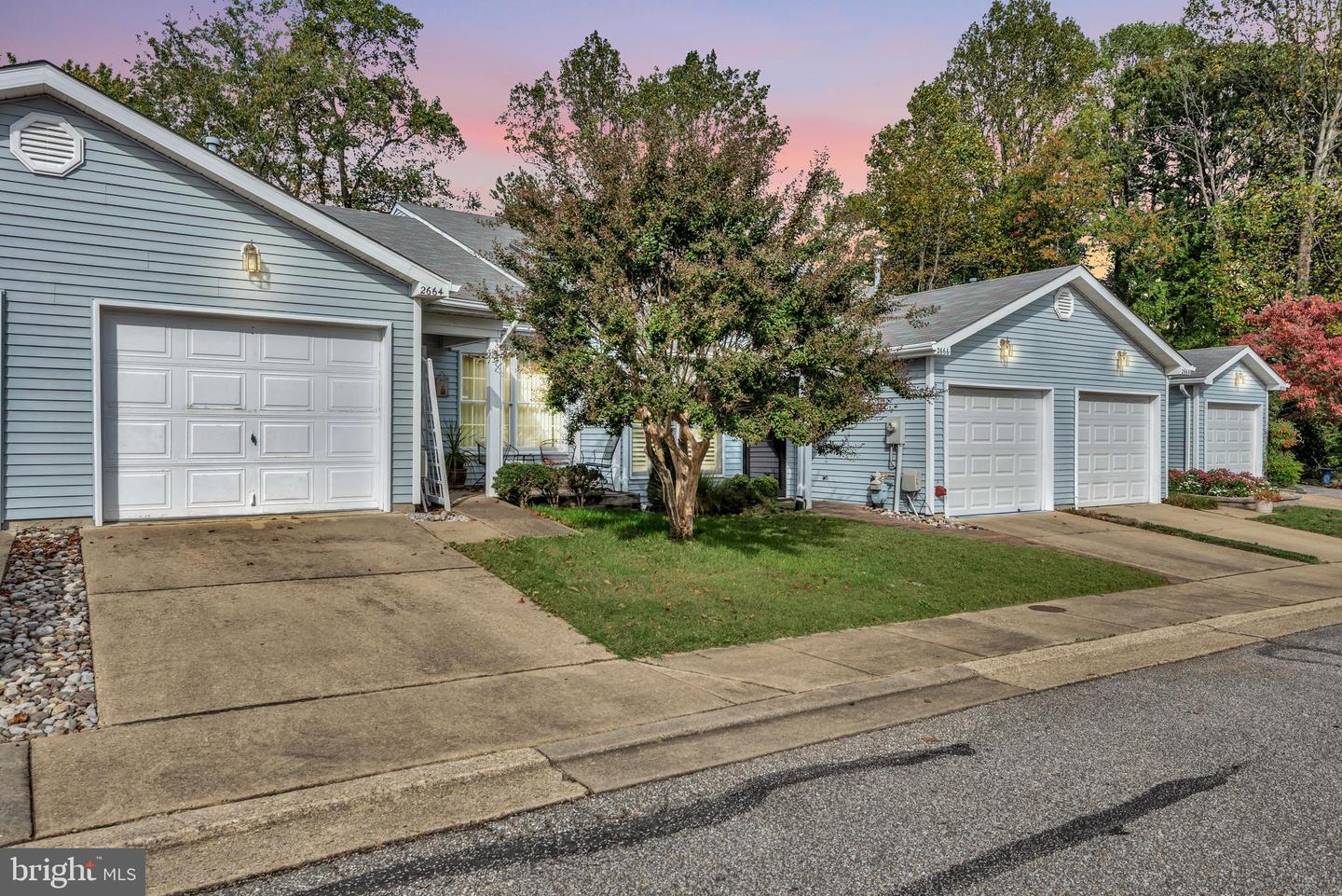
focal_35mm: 24
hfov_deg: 73.7
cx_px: 671
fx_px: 895
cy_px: 448
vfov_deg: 53.2
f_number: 9
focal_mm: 24
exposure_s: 1/400
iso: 160
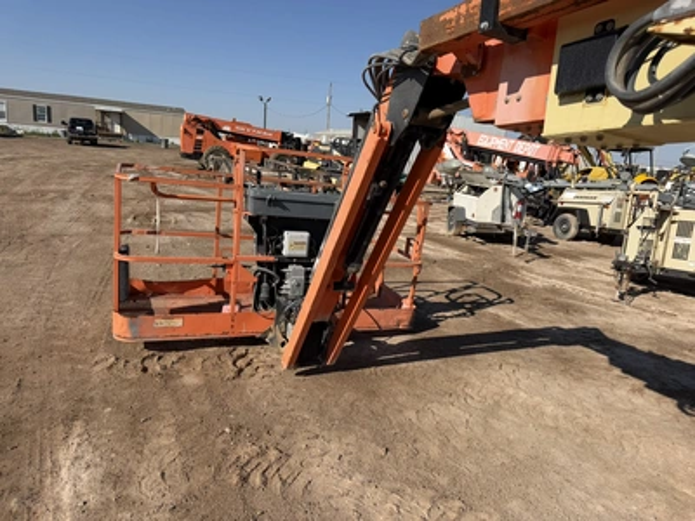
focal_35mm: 24
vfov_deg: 56.8
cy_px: 260
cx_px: 348
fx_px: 482
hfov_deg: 71.6
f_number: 1.78
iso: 80
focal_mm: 6.76
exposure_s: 1/7353
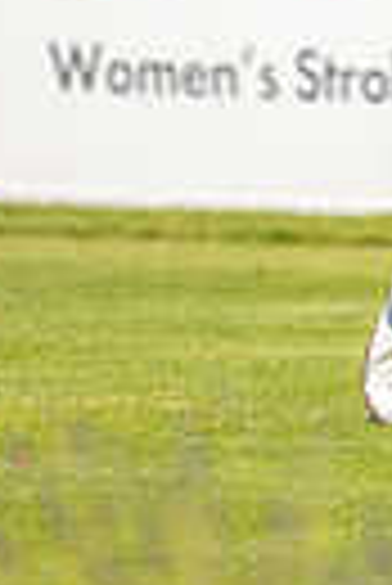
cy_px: -392
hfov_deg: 1.3
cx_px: 500
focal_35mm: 1035
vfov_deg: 2.0
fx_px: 16859
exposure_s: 1/1000
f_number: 4
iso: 500
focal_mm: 300
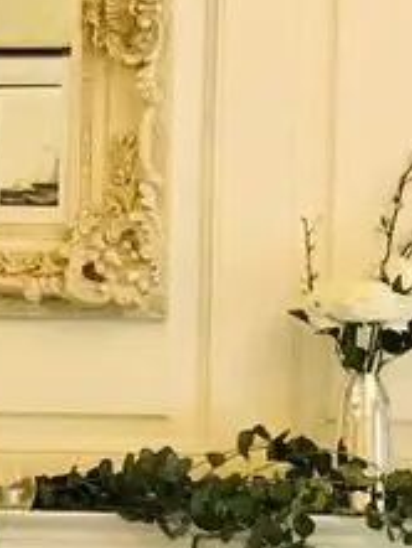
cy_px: 536
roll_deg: -0.3
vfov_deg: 8.7
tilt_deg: -1.1
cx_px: -256
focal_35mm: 226
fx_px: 3583
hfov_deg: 6.5
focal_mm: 6
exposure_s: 1/20
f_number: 2.4
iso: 160
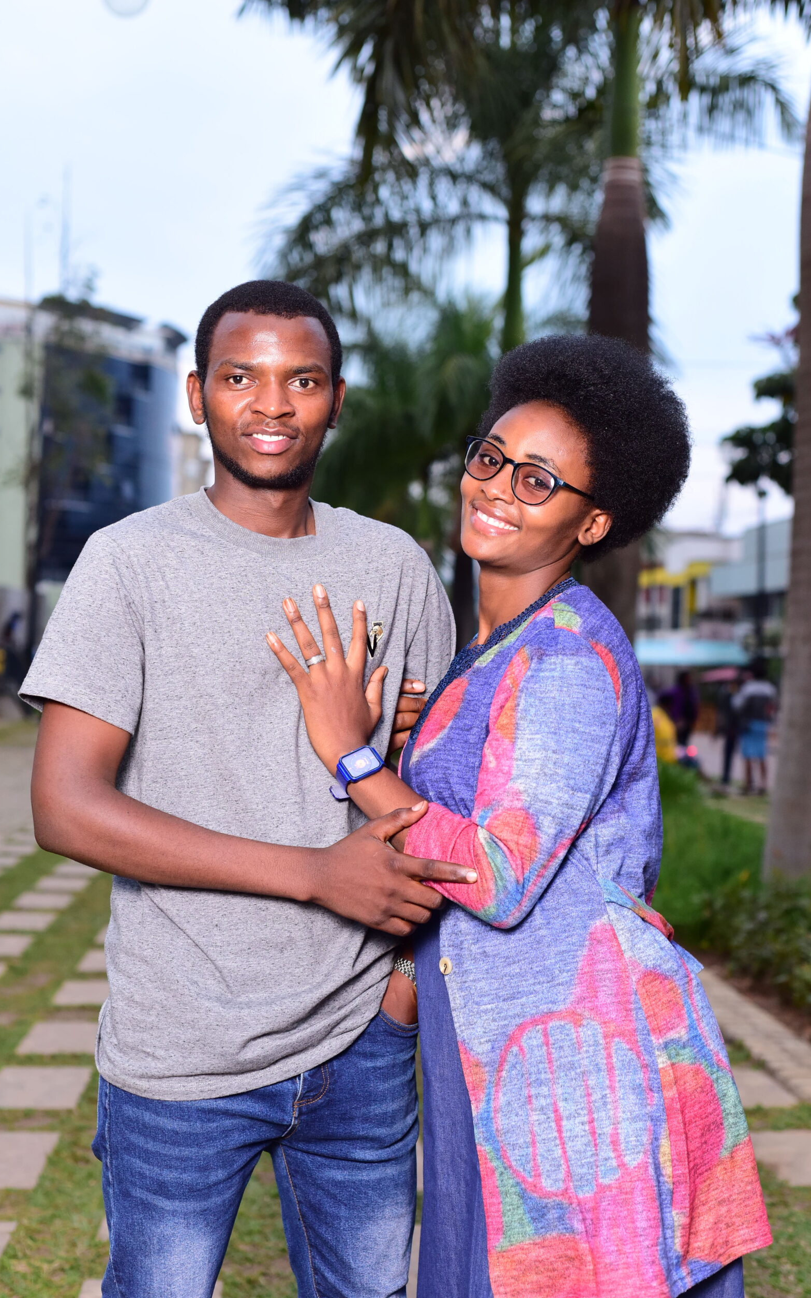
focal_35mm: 52
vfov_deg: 38.9
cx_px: 376
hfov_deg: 24.9
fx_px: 1839
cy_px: 658
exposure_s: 1/100
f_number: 4
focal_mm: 50
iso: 1250
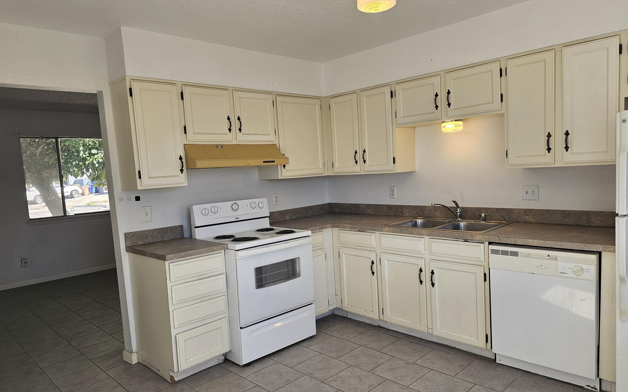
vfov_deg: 49.2
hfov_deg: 72.5
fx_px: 428
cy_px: 209
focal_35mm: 25
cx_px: 307
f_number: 1.7
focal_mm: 6.3
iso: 40
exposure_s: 1/180
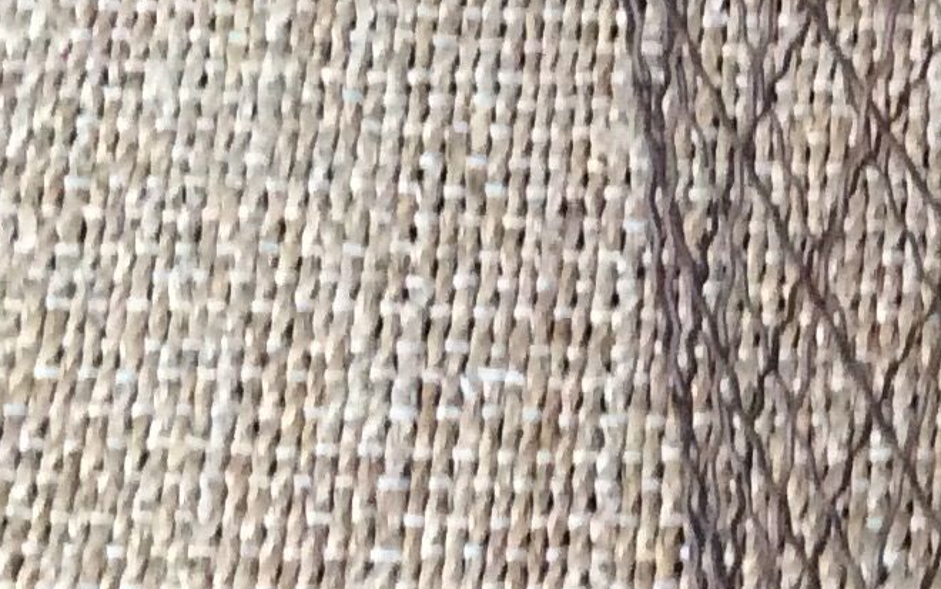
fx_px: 3412
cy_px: 278
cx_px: 1152
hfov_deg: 15.1
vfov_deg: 9.9
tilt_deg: -64.8
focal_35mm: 133
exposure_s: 1/20
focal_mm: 3.3
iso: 320
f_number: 2.4
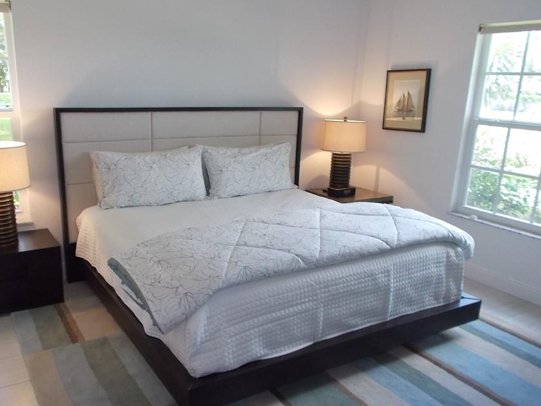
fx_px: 484
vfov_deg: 45.4
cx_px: 239
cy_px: 224
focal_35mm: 31
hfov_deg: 58.2
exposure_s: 1/25
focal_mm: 4.6
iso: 200
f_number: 3.2
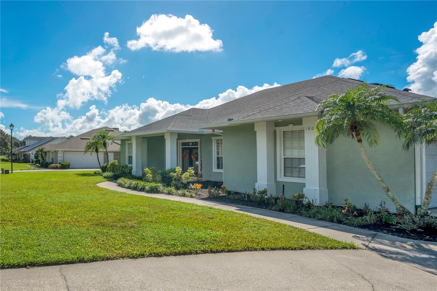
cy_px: 146
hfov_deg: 96.7
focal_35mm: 16
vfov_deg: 73.7
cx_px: 218
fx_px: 194
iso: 100
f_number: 10
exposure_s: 1/320
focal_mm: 16
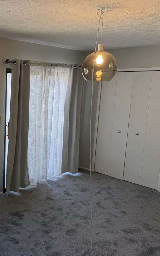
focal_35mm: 35
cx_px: 4
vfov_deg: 55.3
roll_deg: -0.9
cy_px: 126
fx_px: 244
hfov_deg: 33.5
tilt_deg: -9.6
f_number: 1.78
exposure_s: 1/267
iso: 80
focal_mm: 6.76
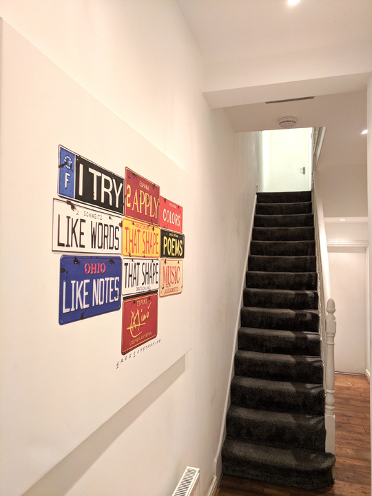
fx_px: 373
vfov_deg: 67.3
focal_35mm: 26
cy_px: 248
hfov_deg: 53.1
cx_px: 186
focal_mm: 4.67
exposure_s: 1/50
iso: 352
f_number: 2
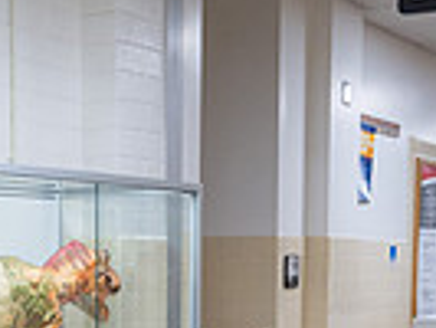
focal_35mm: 95
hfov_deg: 20.4
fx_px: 1198
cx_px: 74
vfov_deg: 14.8
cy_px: 449
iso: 800
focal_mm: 19.5
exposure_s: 1/160
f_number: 4
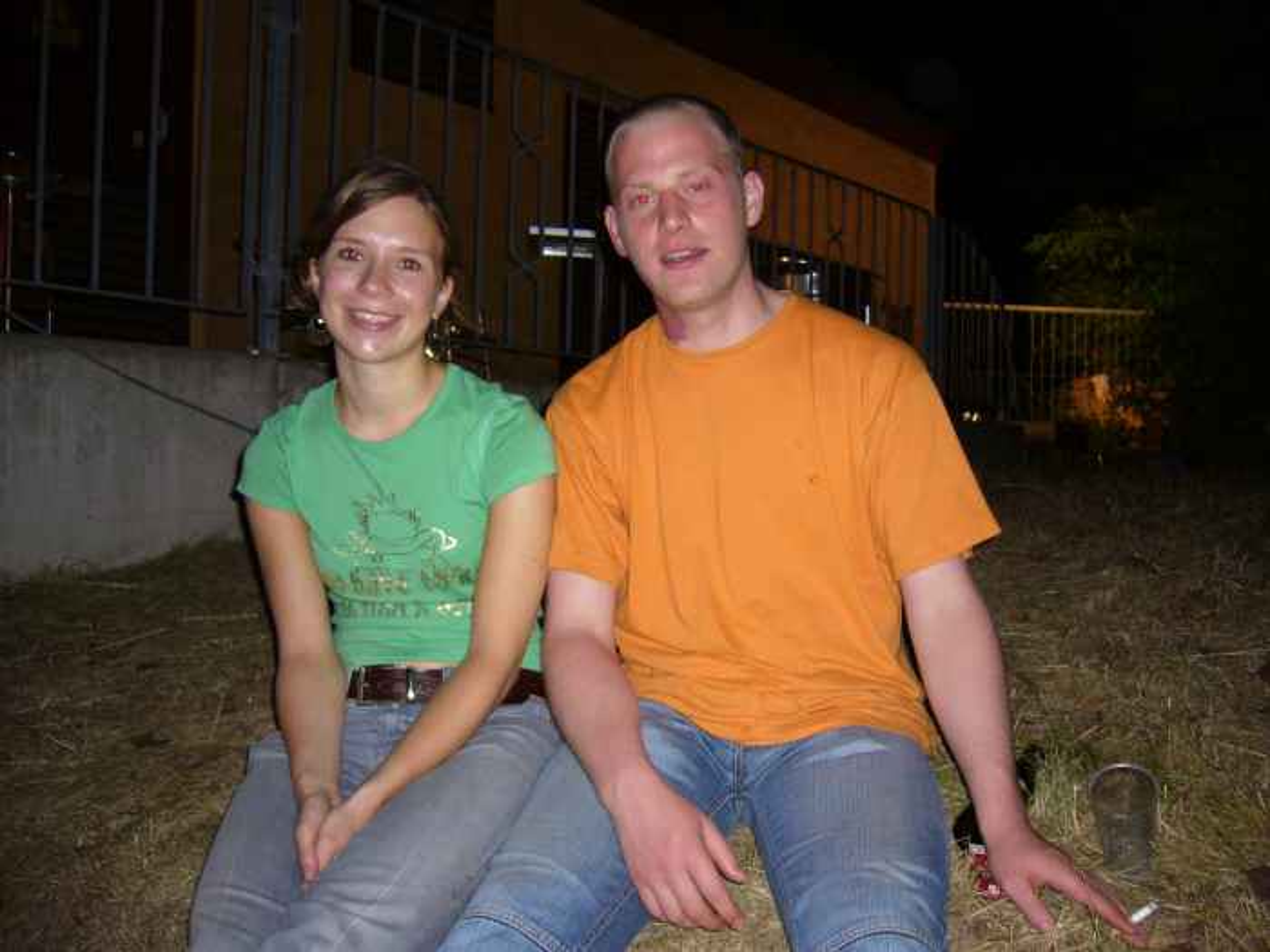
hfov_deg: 52.6
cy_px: 476
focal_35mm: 35
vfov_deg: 40.7
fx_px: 1284
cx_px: 635
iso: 160
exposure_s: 1/60
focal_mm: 5.8
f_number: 2.8
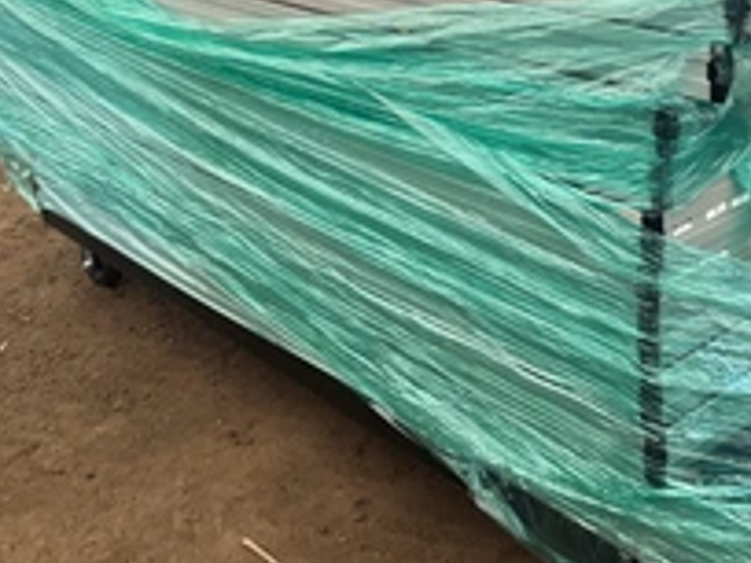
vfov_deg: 25.1
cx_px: 493
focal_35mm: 57
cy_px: 85
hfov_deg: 33.5
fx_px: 1237
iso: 64
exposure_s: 1/92
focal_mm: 3
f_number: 1.8
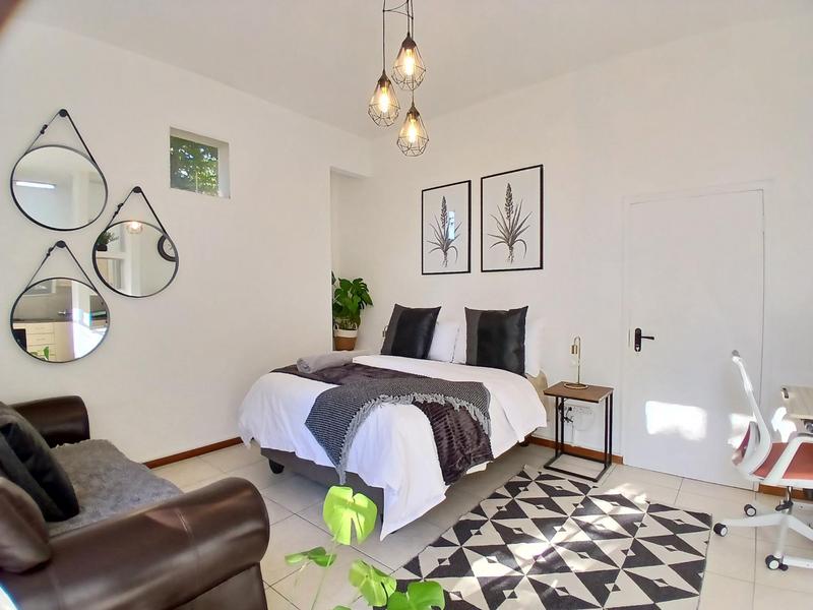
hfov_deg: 91.0
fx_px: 399
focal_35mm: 17
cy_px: 305
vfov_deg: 74.7
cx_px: 406
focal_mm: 1.4
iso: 80
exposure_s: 1/33.3
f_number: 2.2
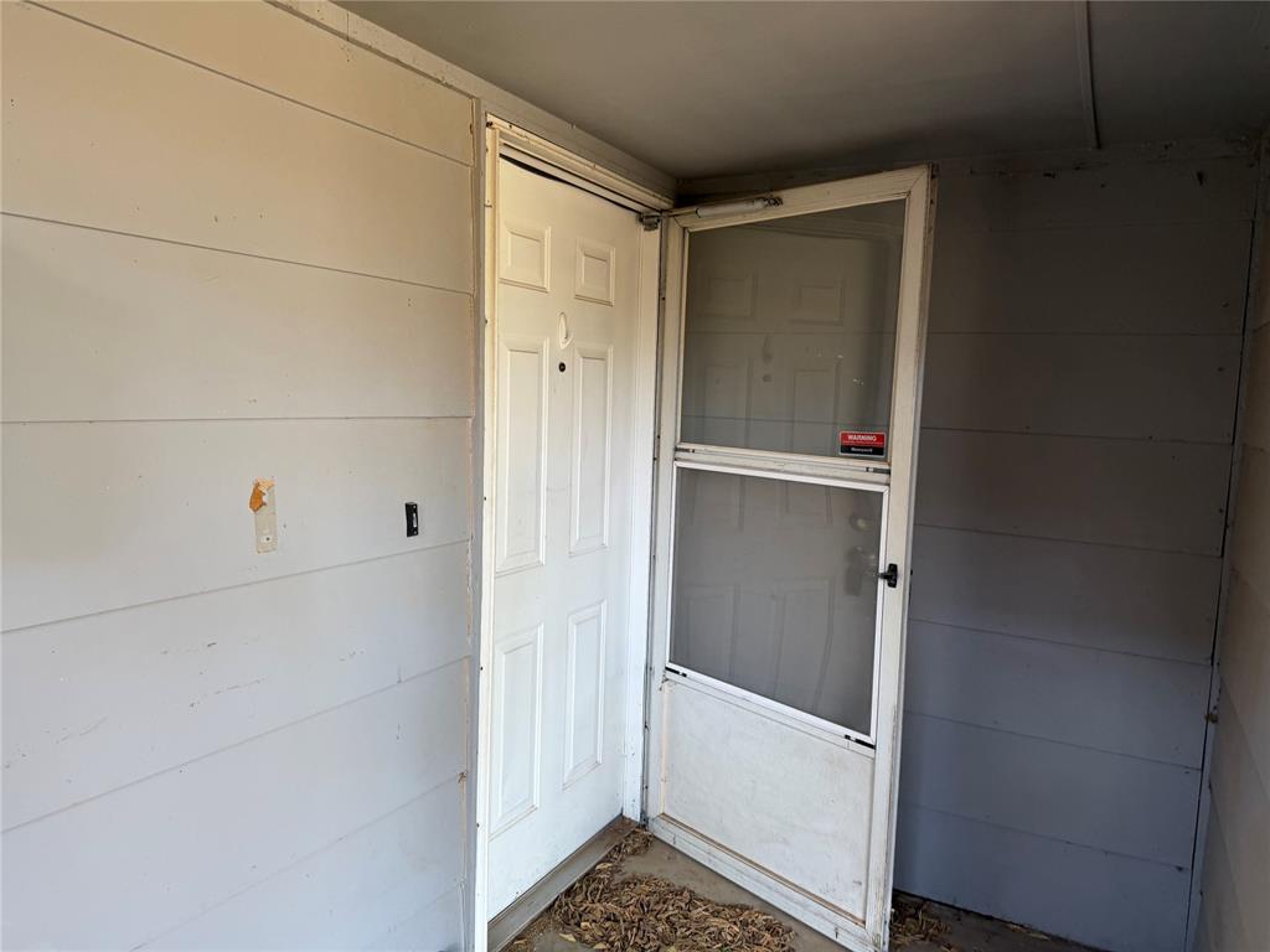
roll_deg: -2.8
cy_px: 476
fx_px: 881
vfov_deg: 56.8
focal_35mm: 24
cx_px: 635
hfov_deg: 71.6
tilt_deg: -4.4
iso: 100
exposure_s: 1/132
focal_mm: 6.76
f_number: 1.78
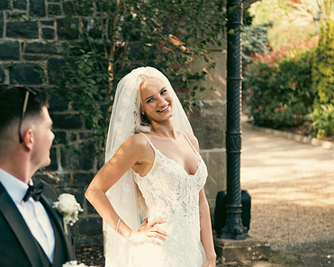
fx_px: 900
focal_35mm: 91
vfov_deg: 16.9
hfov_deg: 20.9
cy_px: 169
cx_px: 90
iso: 160
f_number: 3.5
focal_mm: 62
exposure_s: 1/200
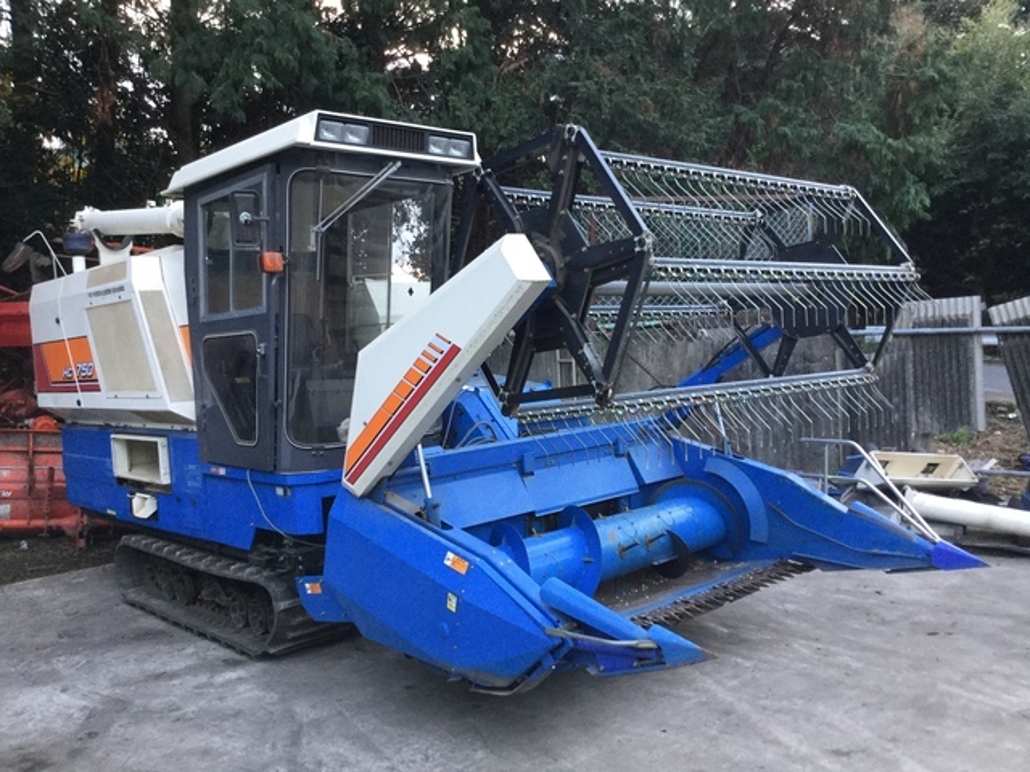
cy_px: 386
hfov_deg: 58.4
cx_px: 515
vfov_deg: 45.4
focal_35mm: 31
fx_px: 922
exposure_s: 1/30
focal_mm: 3.3
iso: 40
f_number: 2.4
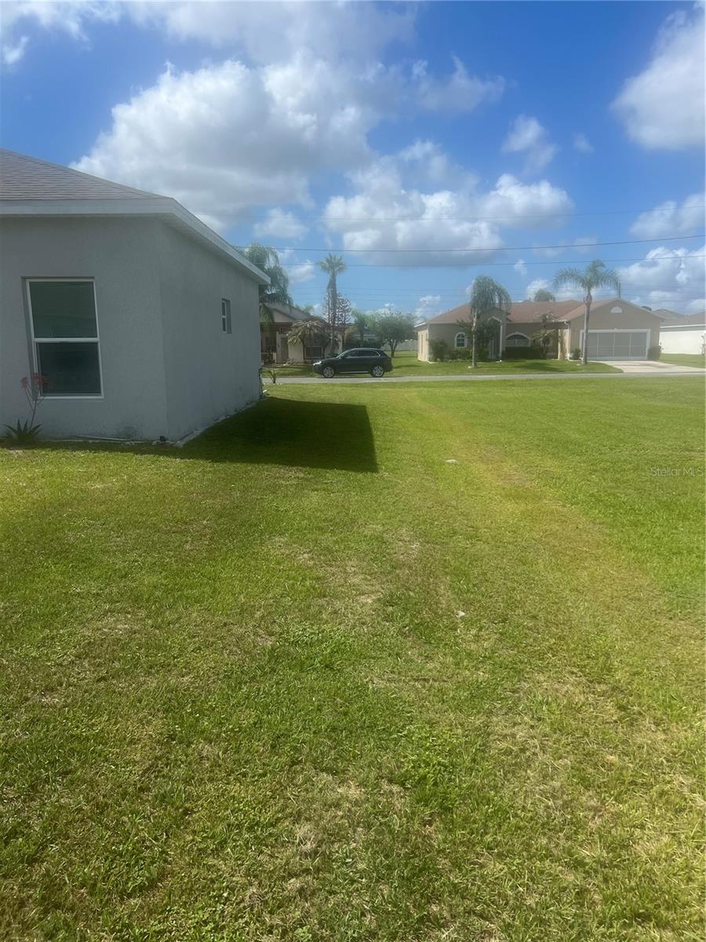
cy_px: 471
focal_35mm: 26
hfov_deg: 53.1
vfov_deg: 67.3
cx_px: 353
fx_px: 707
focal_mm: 5.7
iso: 50
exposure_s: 1/5076
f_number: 1.5
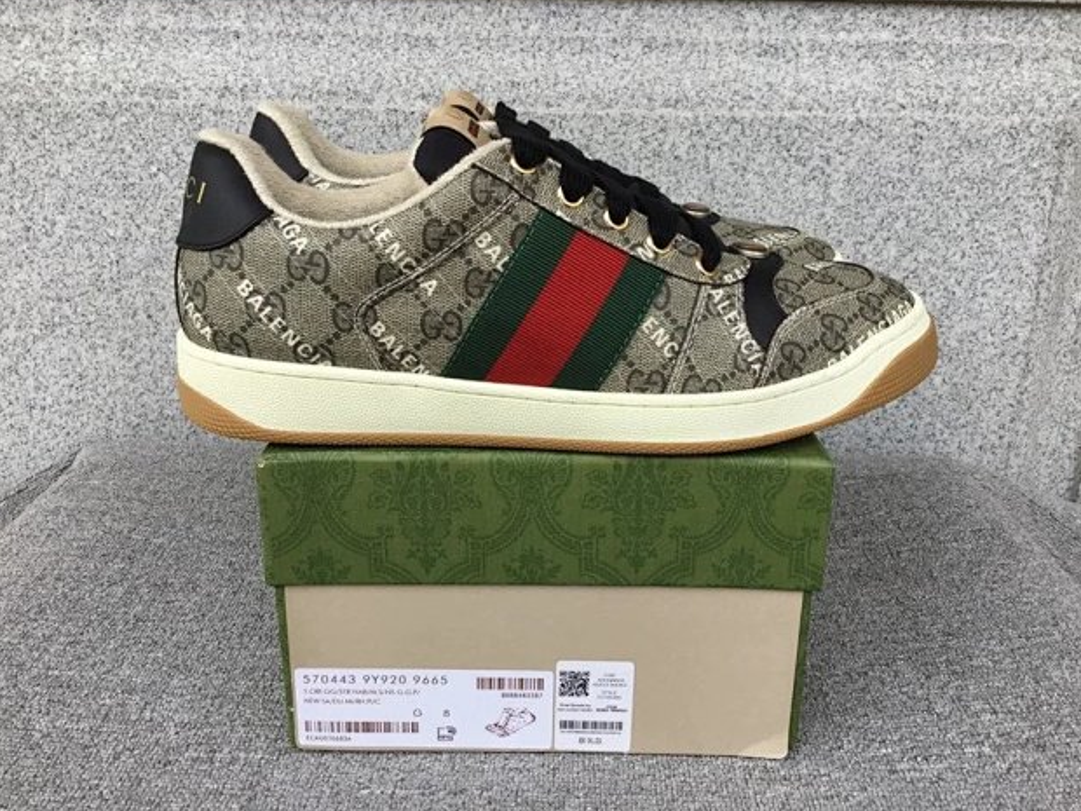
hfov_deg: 56.8
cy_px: 398
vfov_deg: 44.2
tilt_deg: -19.5
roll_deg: -0.5
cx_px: 553
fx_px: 999
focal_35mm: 32
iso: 25
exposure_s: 1/128
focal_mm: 3.3
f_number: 2.4
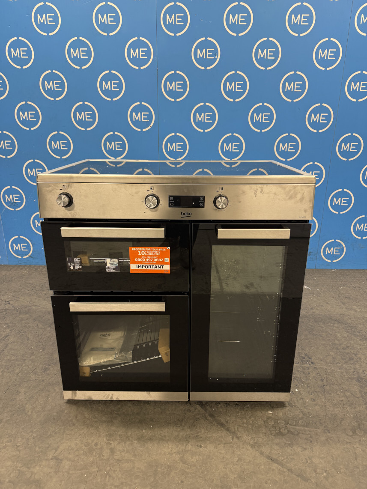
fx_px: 339
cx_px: 184
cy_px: 244
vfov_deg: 71.6
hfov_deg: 56.8
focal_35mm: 24
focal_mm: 6.76
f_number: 1.78
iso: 125
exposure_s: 1/50
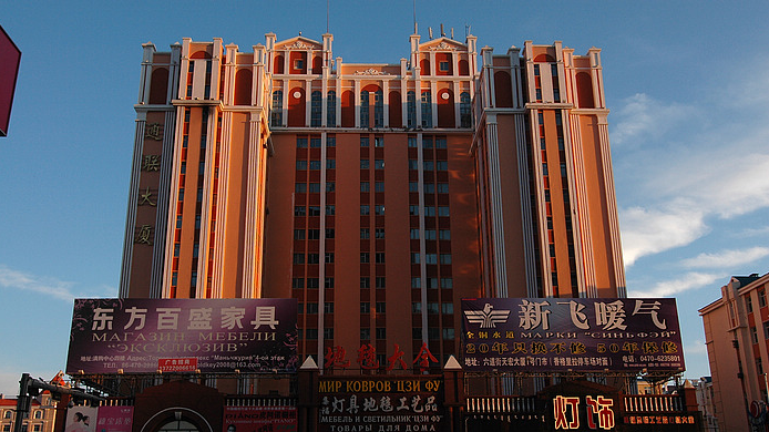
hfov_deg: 52.8
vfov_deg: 31.1
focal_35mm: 38
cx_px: 384
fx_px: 775
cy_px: 249
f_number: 8
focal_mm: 24
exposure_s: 1/160
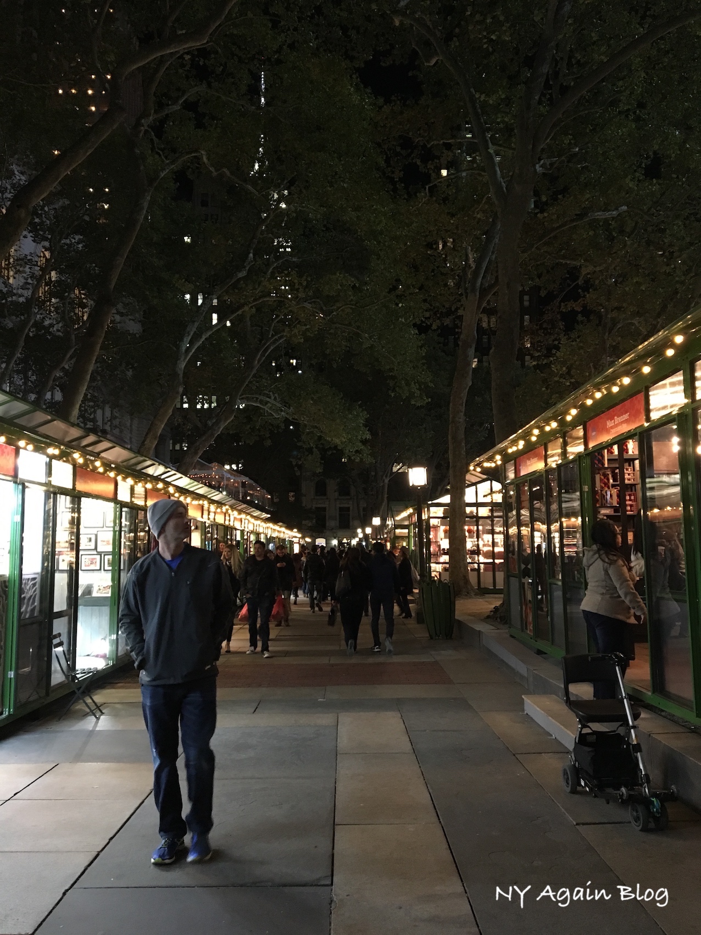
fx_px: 783
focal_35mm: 29
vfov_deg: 61.7
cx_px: 350
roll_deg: +1.5
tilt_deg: +5.9
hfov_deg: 48.2
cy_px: 468
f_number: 2.2
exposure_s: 1/17
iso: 200
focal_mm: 4.15
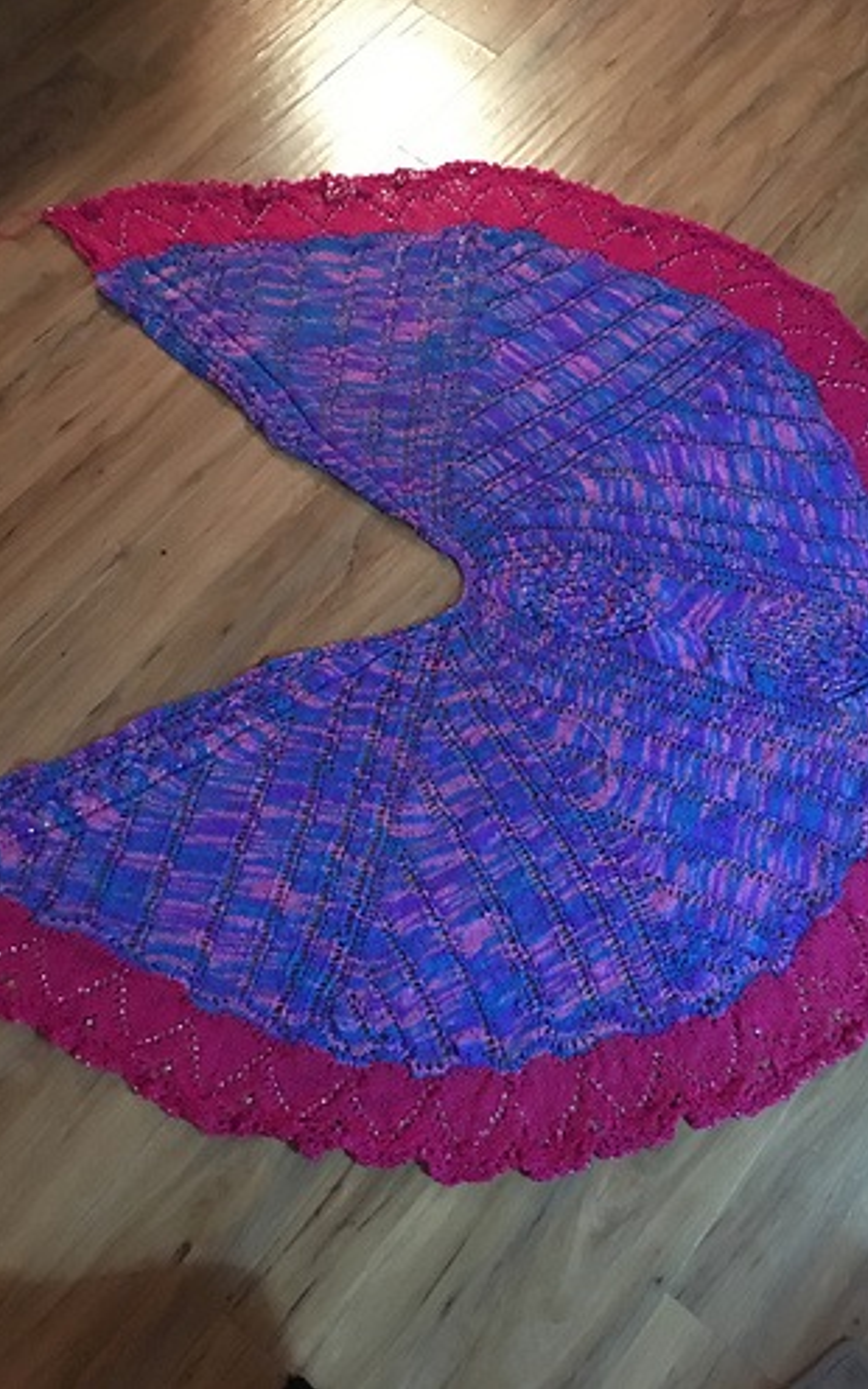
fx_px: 1173
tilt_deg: -67.7
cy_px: 692
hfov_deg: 40.5
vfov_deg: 61.2
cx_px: 508
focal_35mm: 31
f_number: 2.2
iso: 320
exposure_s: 1/15
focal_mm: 4.15
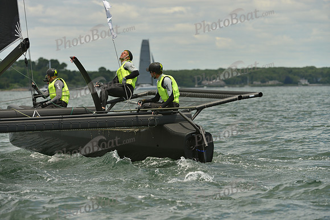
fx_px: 1834
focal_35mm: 200
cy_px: 110
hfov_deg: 10.3
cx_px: 165
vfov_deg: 6.9
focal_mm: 200
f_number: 5.6
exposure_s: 1/1000
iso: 200
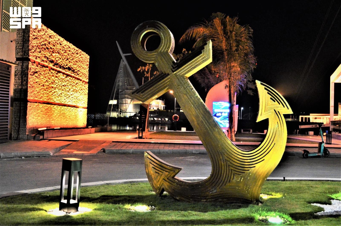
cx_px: 170
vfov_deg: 39.8
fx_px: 312
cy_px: 113
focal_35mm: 33
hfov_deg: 57.3
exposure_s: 1/30
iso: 1100
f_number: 3.5
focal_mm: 22
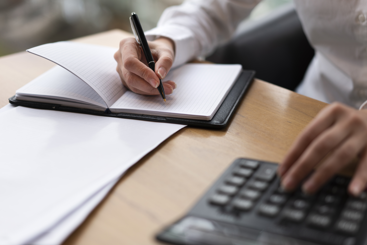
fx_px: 632
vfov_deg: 21.9
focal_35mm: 62
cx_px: 177
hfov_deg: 32.4
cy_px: 120
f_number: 2
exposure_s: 1/200
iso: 250
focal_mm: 55
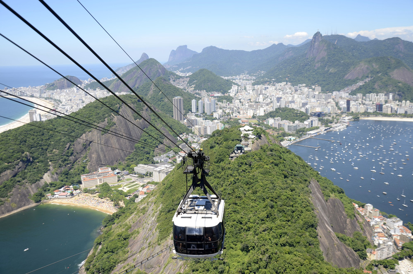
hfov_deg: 57.3
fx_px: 378
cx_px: 206
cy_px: 137
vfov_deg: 39.8
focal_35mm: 33
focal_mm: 22
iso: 100
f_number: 5.6
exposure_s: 1/400
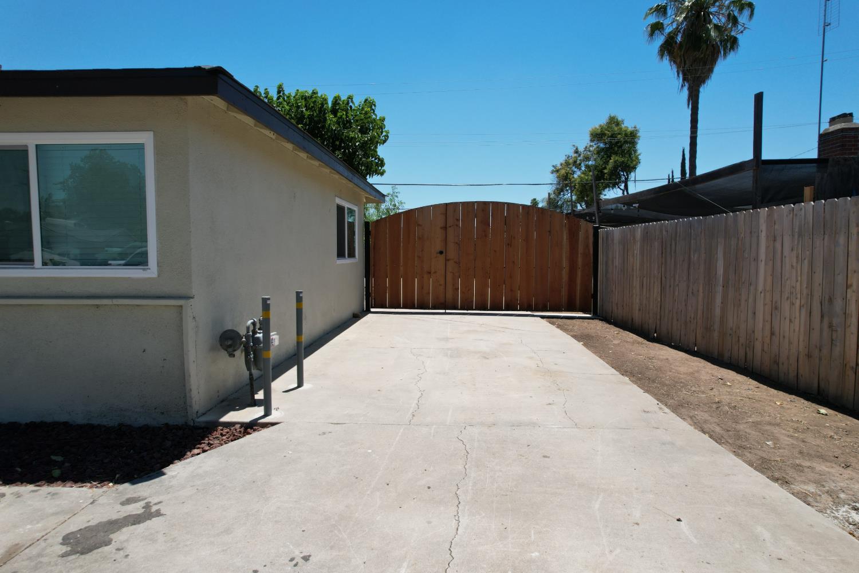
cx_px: 430
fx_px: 525
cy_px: 286
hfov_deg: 78.6
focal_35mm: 22
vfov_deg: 57.2
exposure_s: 1/2500
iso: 120
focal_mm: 8.38
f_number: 2.8
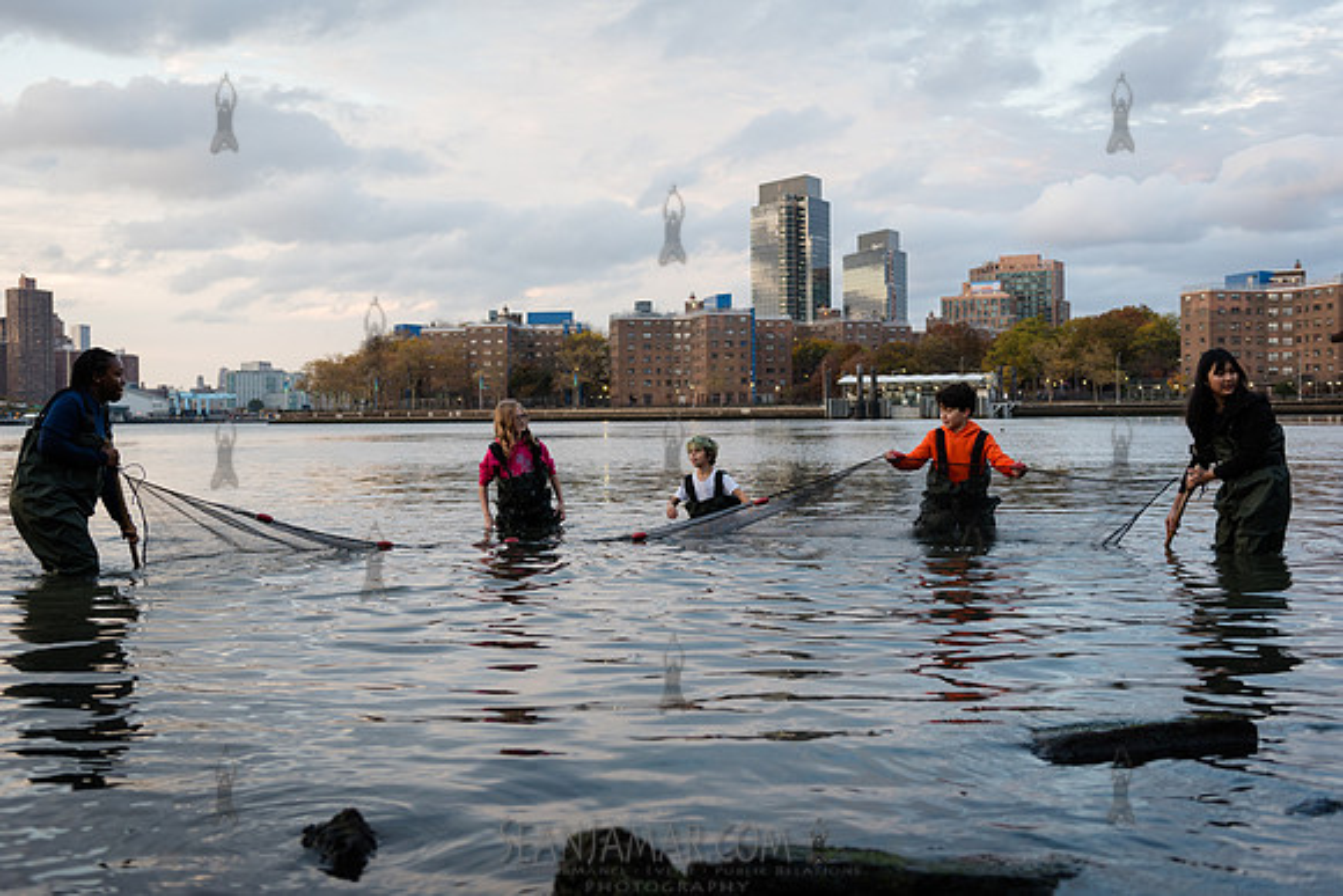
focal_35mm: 40
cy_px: 448
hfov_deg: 48.3
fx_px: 1499
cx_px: 672
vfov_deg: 33.3
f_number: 3.5
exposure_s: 1/200
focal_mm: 40
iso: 800
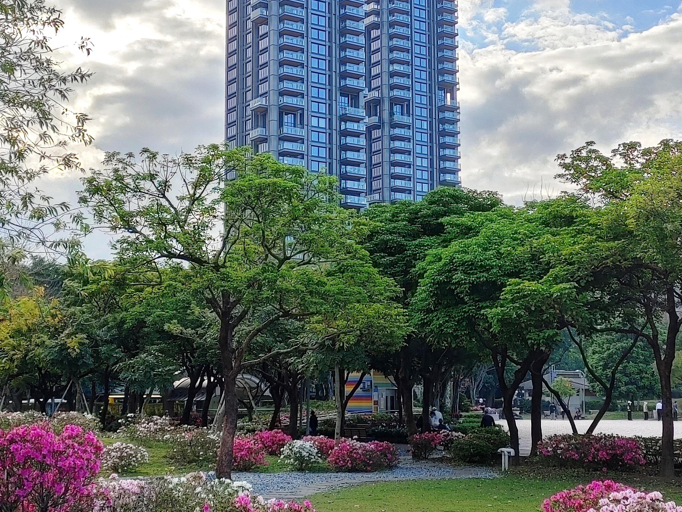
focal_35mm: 56
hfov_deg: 34.3
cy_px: 233
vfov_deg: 26.1
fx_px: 1103
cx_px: 358
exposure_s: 1/397
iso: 50
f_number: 1.8
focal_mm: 4.81
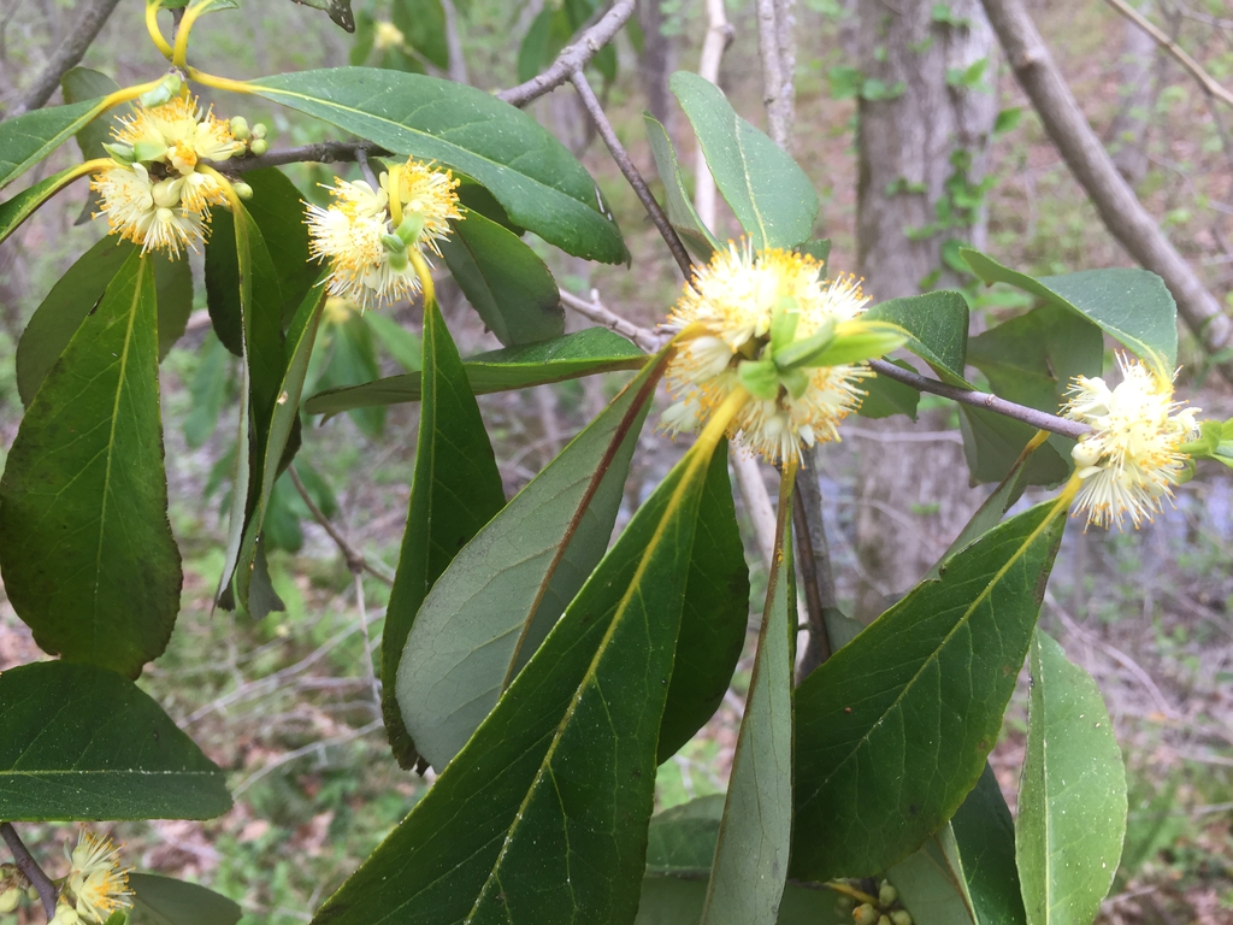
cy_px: 462
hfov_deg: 61.7
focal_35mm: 29
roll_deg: +6.9
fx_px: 1033
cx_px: 616
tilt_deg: -22.4
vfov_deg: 48.2
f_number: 2.2
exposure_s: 1/120
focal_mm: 4.15
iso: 32
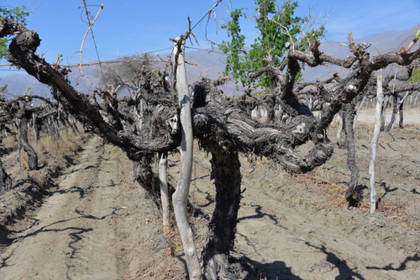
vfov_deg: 35.1
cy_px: 140
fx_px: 444
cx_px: 210
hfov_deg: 50.7
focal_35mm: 38
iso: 110
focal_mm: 38
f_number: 8
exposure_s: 1/250
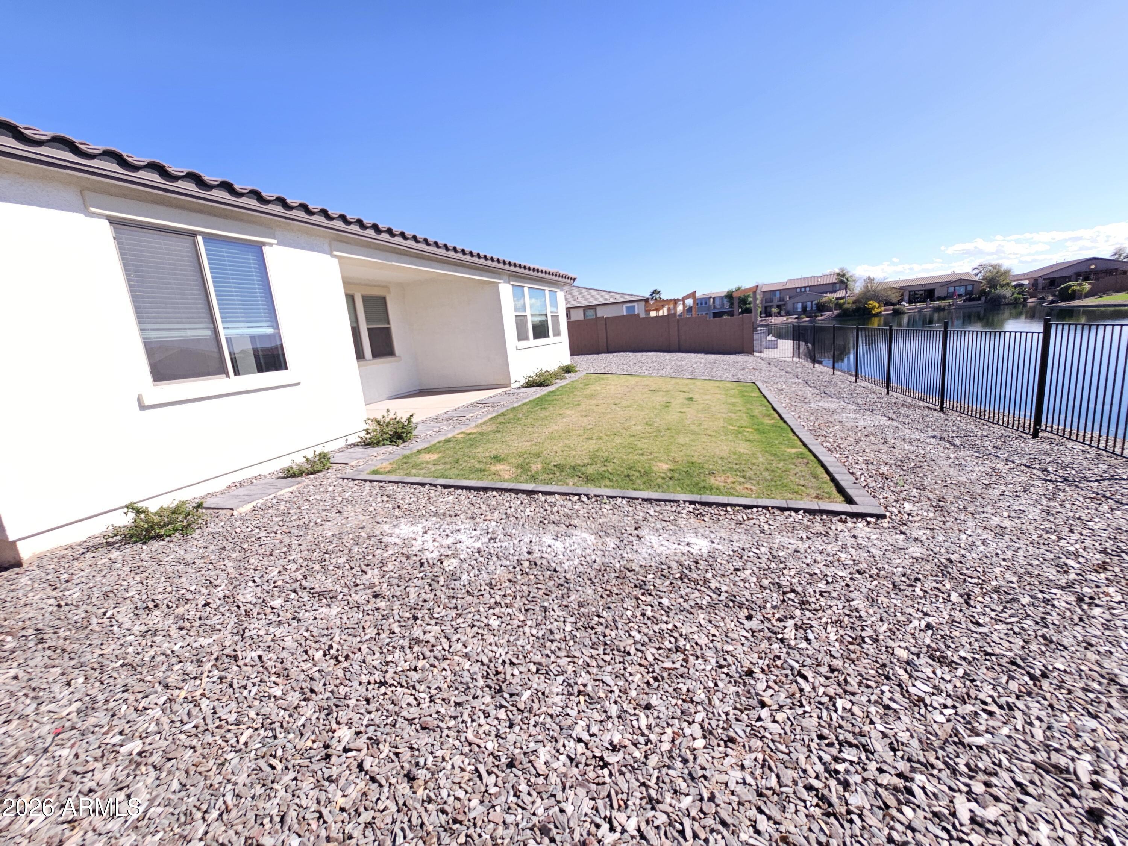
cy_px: 423
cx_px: 564
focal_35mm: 13
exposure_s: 1/1105
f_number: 2.2
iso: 50
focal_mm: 2.2
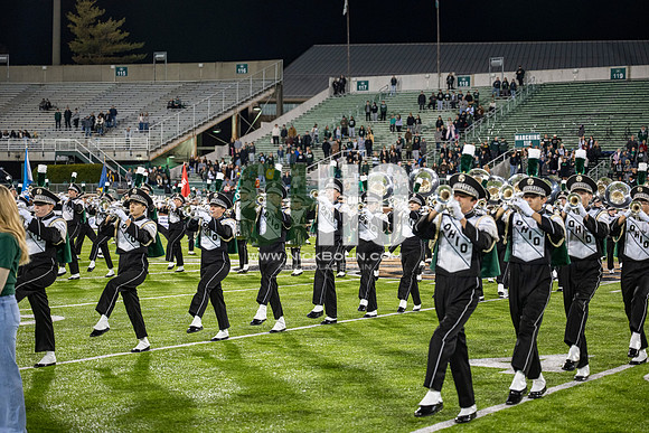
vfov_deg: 19.5
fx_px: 1262
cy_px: 216
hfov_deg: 28.8
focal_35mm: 70
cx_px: 324
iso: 1250
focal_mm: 70
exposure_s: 1/500
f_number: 3.2
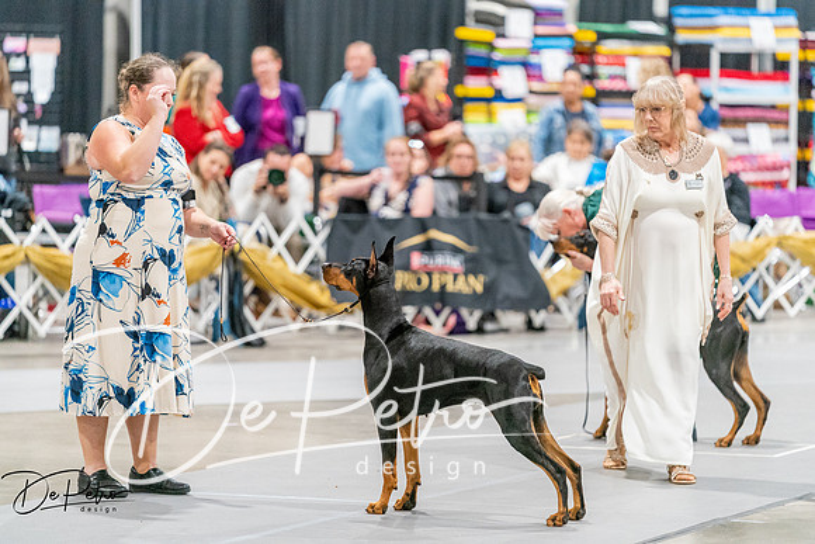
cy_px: 272
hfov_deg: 10.3
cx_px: 408
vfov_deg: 6.9
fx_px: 4529
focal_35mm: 200
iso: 8000
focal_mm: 200
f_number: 2.8
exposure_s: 1/250
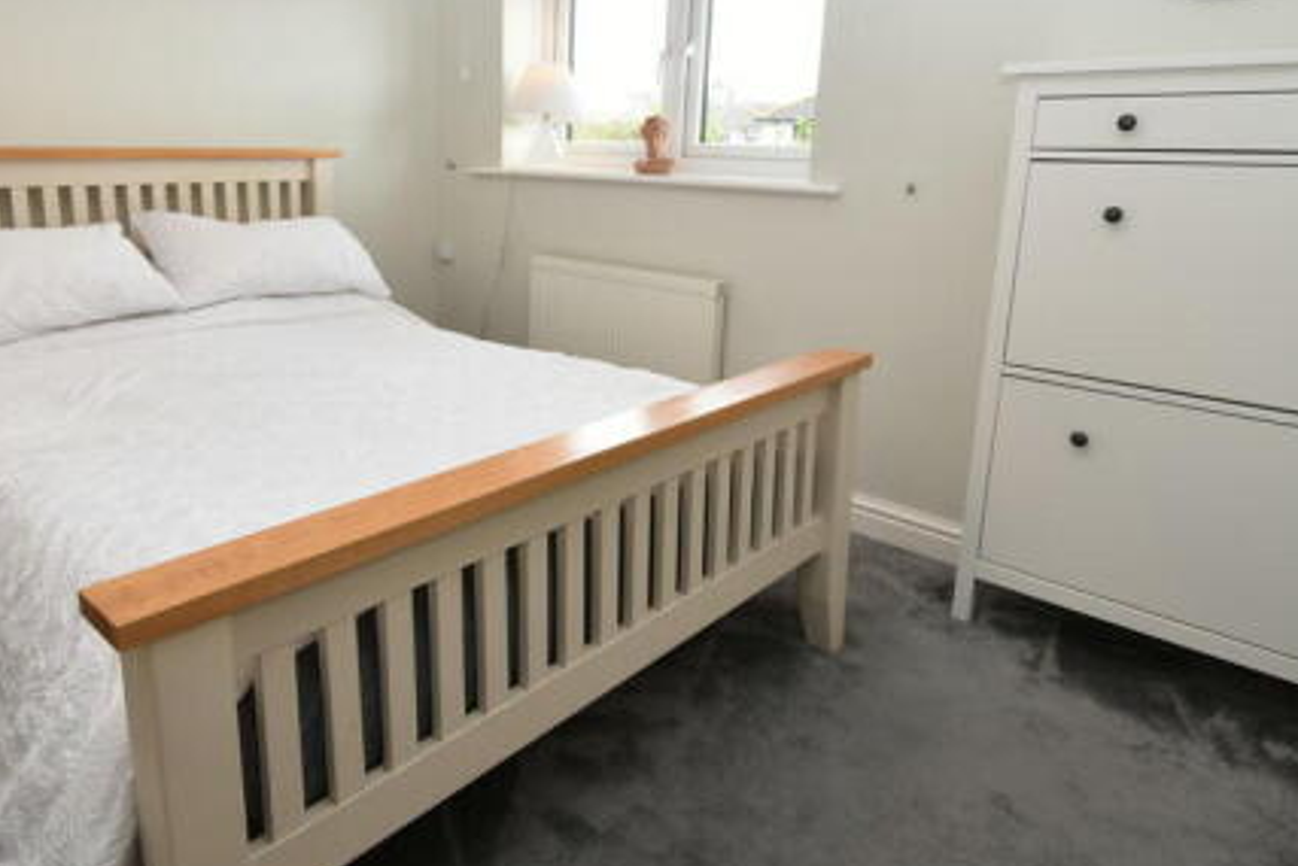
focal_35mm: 23
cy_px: 336
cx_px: 527
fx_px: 830
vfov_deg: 54.6
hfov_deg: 75.3
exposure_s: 1/60
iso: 280
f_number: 4
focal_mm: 10
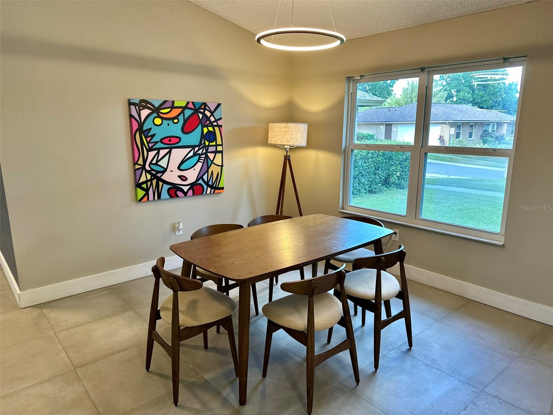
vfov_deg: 56.8
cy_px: 208
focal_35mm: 24
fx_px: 383
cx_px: 276
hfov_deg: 71.6
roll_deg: +0.2
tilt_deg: -12.3
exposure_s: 1/120
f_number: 1.78
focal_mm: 6.86
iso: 200
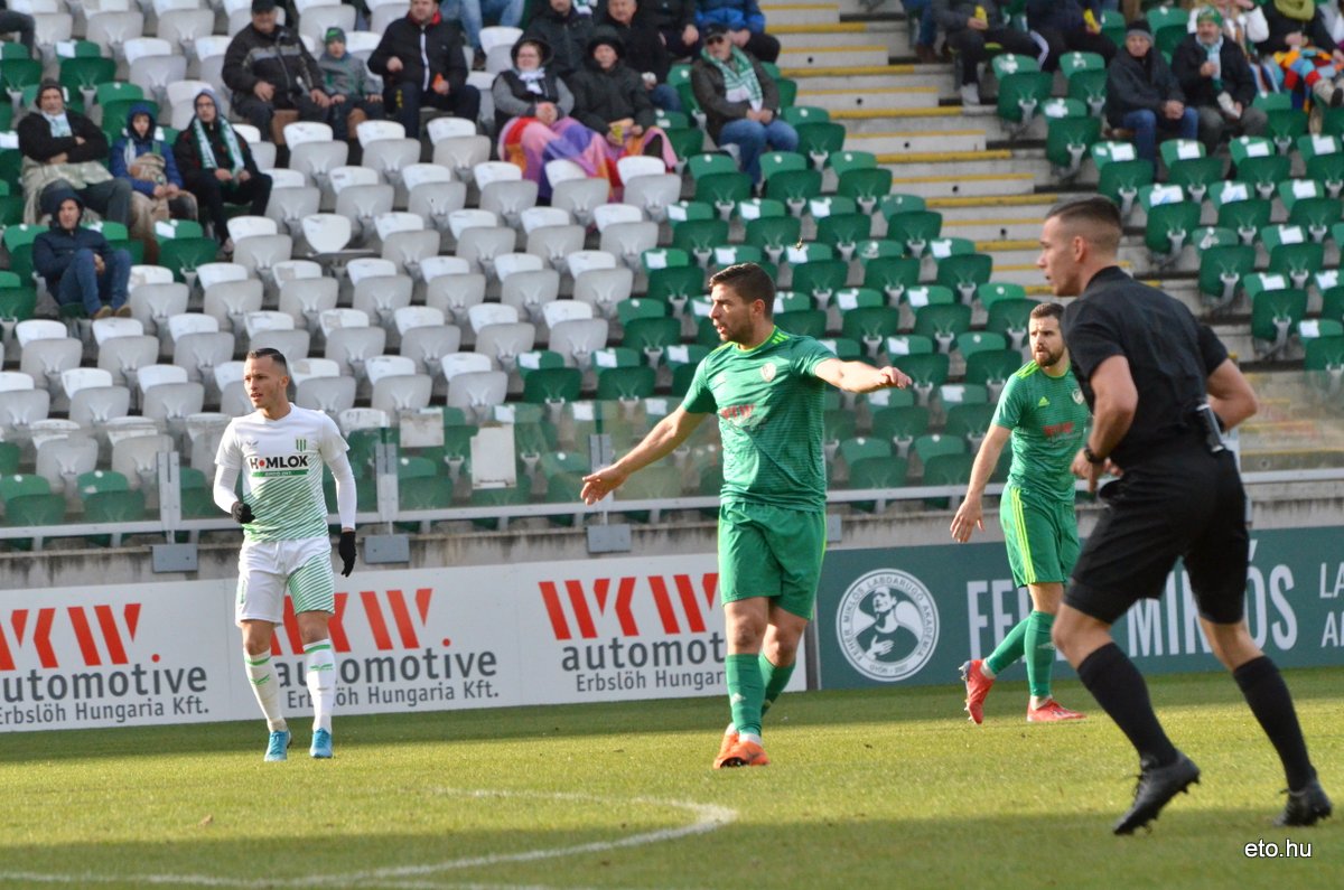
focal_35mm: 345
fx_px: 12854
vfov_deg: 4.0
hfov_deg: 6.0
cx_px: 672
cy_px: 445
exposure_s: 1/4000
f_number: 8
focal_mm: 230
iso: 3200
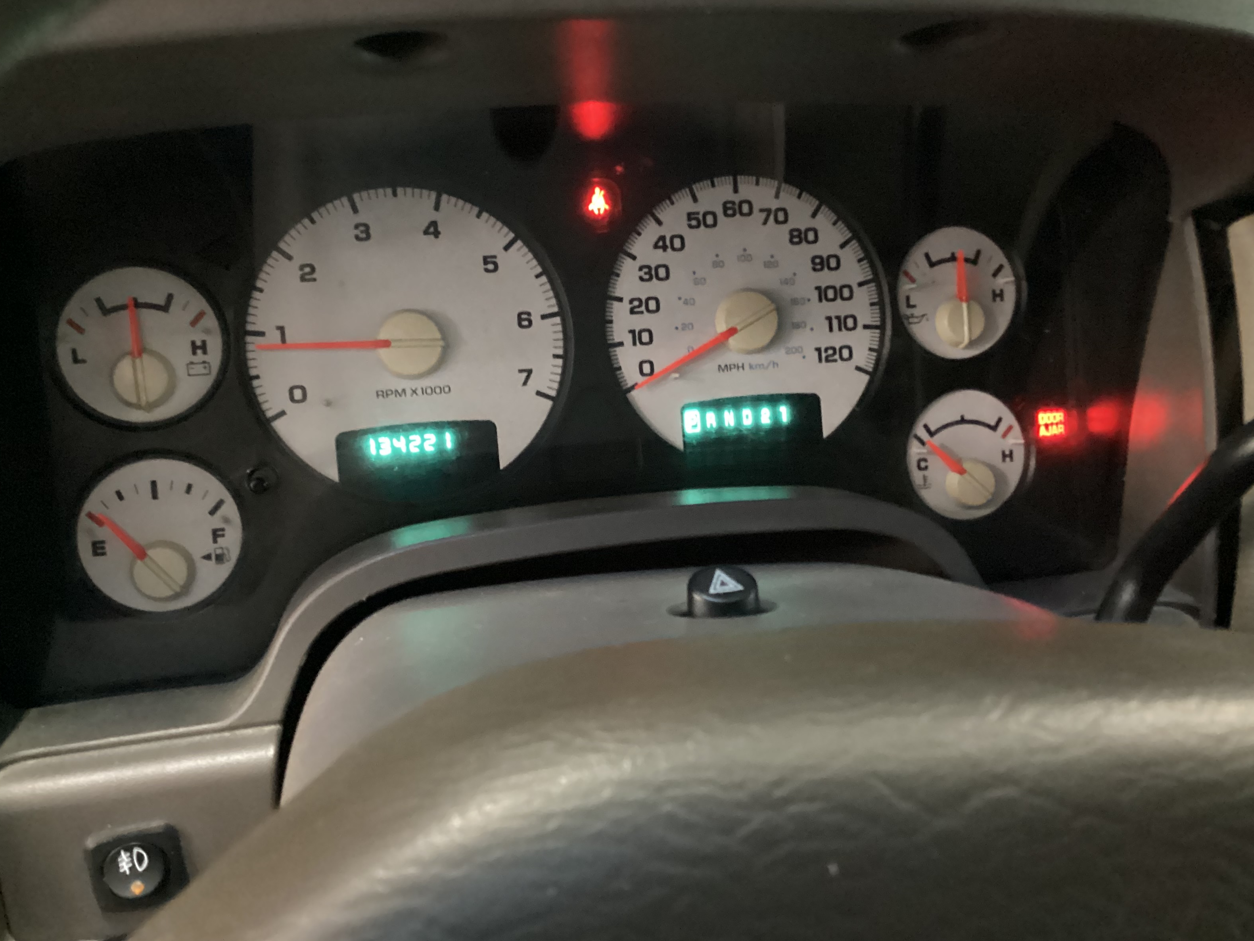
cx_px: 610
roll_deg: -1.7
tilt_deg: -23.9
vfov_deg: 44.2
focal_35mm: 32
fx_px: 1159
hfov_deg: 56.8
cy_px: 459
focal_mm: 3.3
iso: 640
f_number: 2.4
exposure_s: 1/15
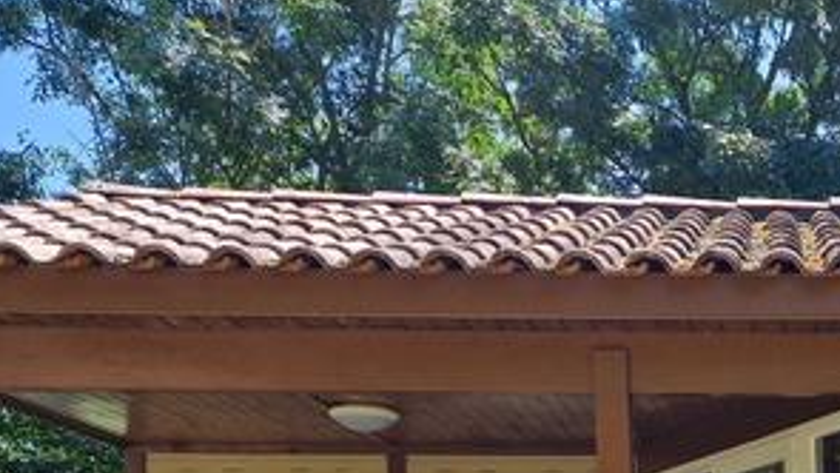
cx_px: 905
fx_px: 1515
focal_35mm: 68
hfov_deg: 28.4
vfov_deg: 16.0
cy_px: 747
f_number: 1.8
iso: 50
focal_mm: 6.4
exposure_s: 1/460
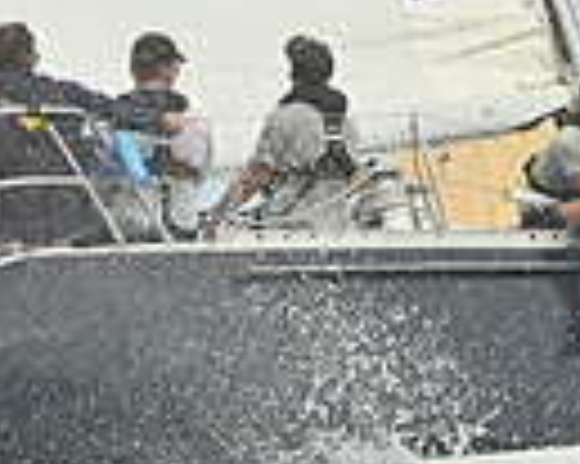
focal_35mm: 296
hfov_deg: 6.5
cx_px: 504
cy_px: 29
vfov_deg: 5.2
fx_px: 5077
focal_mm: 70
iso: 320
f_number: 9
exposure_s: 1/1250
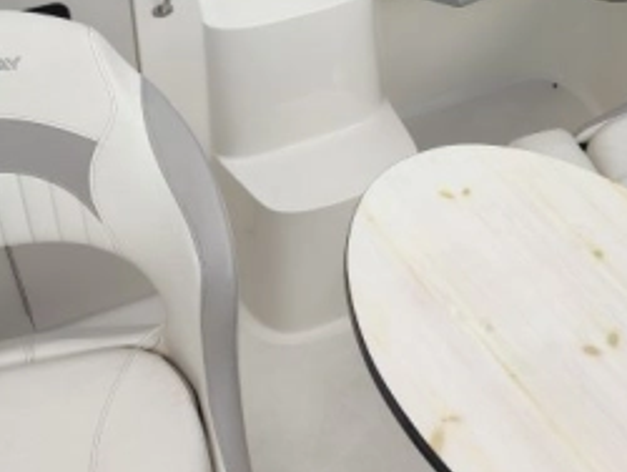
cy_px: 220
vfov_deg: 26.6
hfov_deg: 34.6
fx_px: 997
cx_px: 419
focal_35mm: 55
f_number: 1.9
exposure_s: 1/194
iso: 50
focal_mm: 6.04
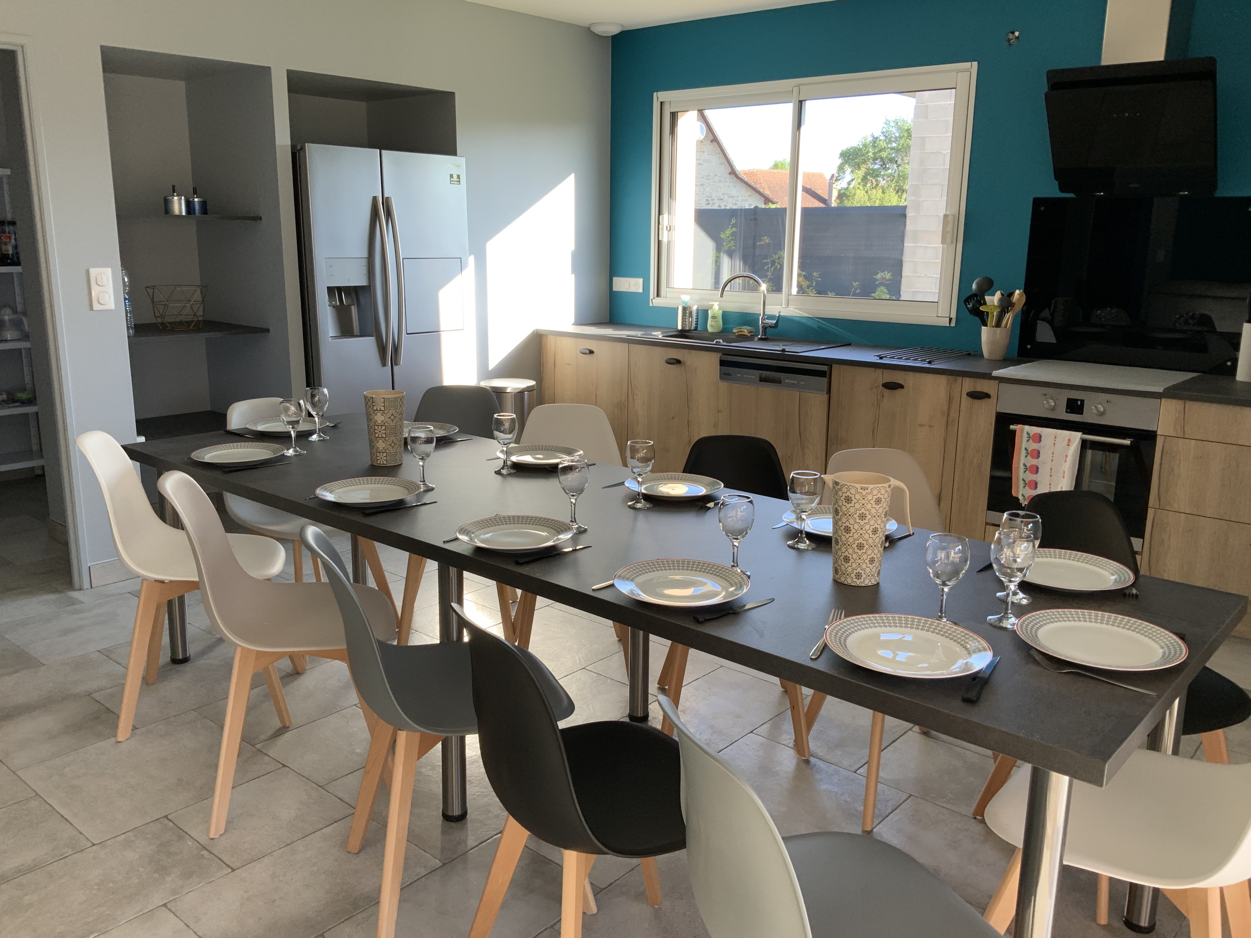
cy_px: 469
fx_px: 1048
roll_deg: -0.4
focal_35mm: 29
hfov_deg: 61.7
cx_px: 626
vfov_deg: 48.2
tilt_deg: -13.4
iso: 40
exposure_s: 1/122
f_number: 1.8
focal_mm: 3
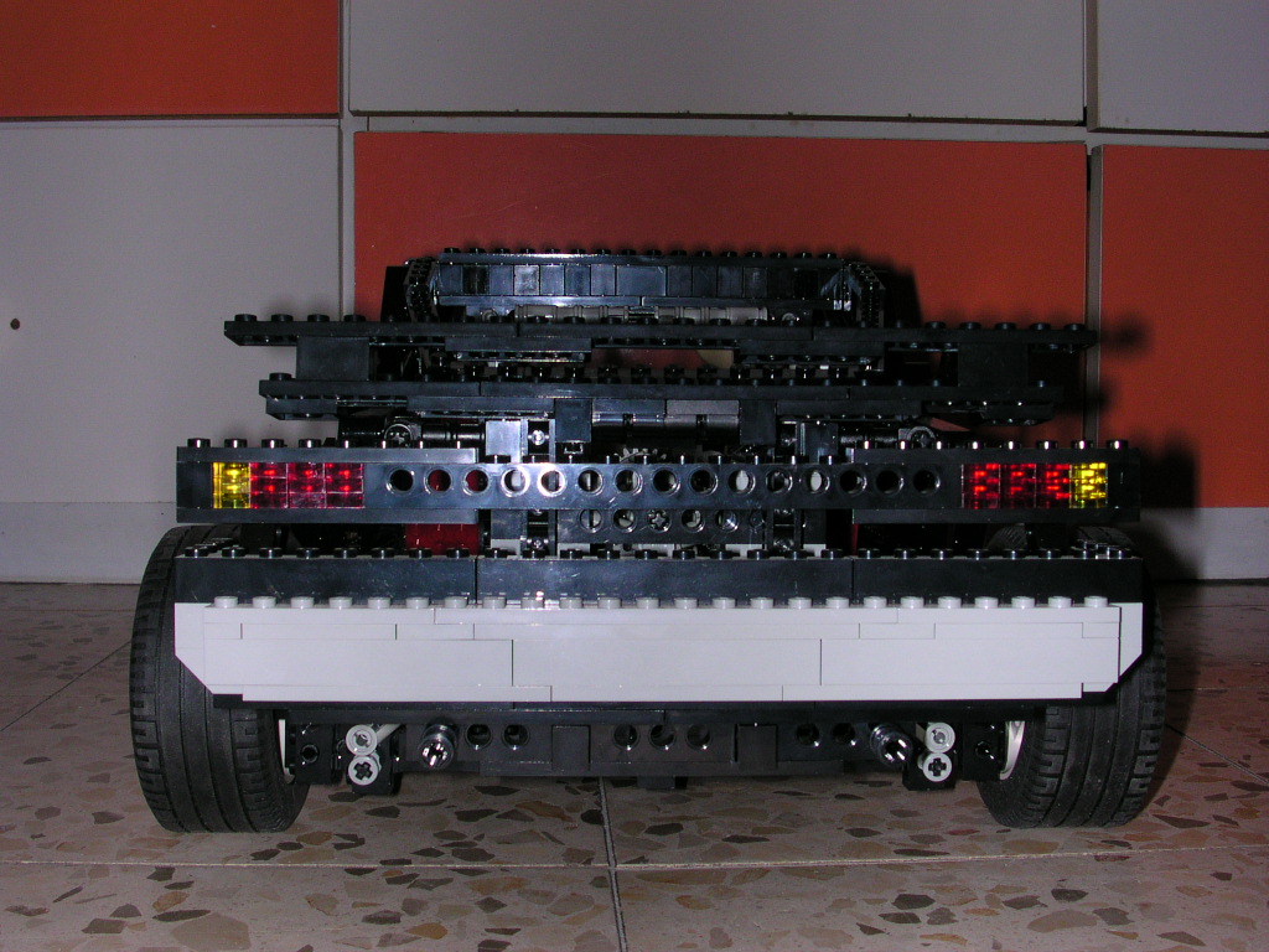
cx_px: 634
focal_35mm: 43
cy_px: 476
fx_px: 1576
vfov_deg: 33.6
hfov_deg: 43.9
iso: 100
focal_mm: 6.6
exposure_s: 1/60
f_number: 4.8
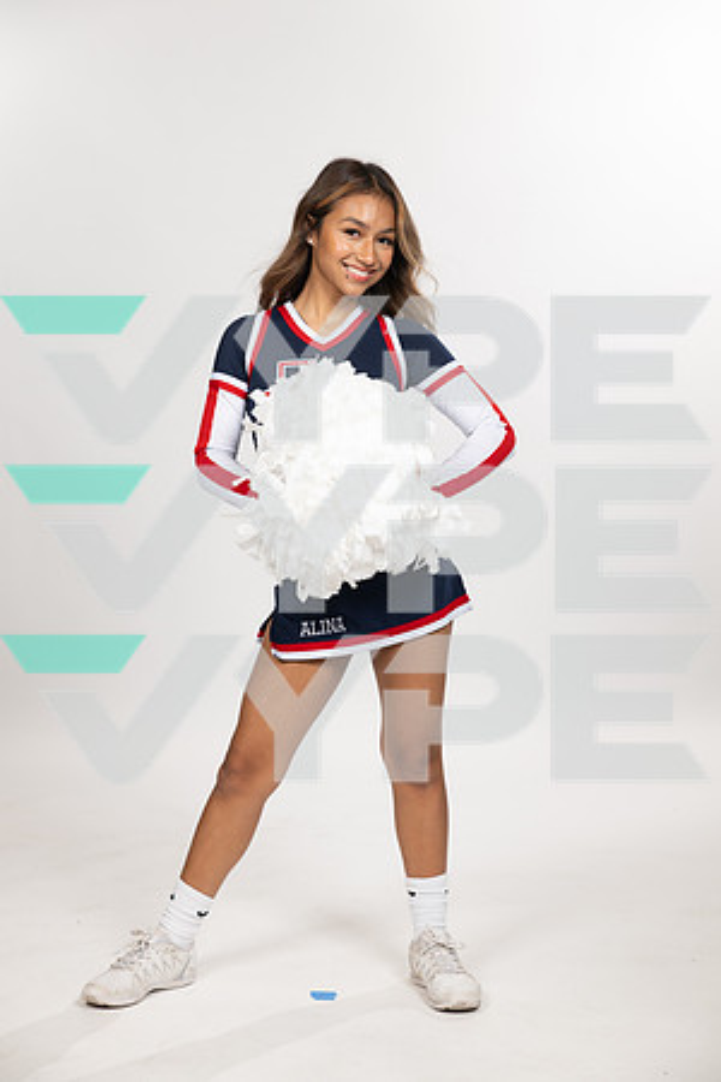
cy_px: 541
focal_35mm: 66
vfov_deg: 30.5
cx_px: 360
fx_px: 1983
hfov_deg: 20.6
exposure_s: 1/250
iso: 200
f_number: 5.6
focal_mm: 66
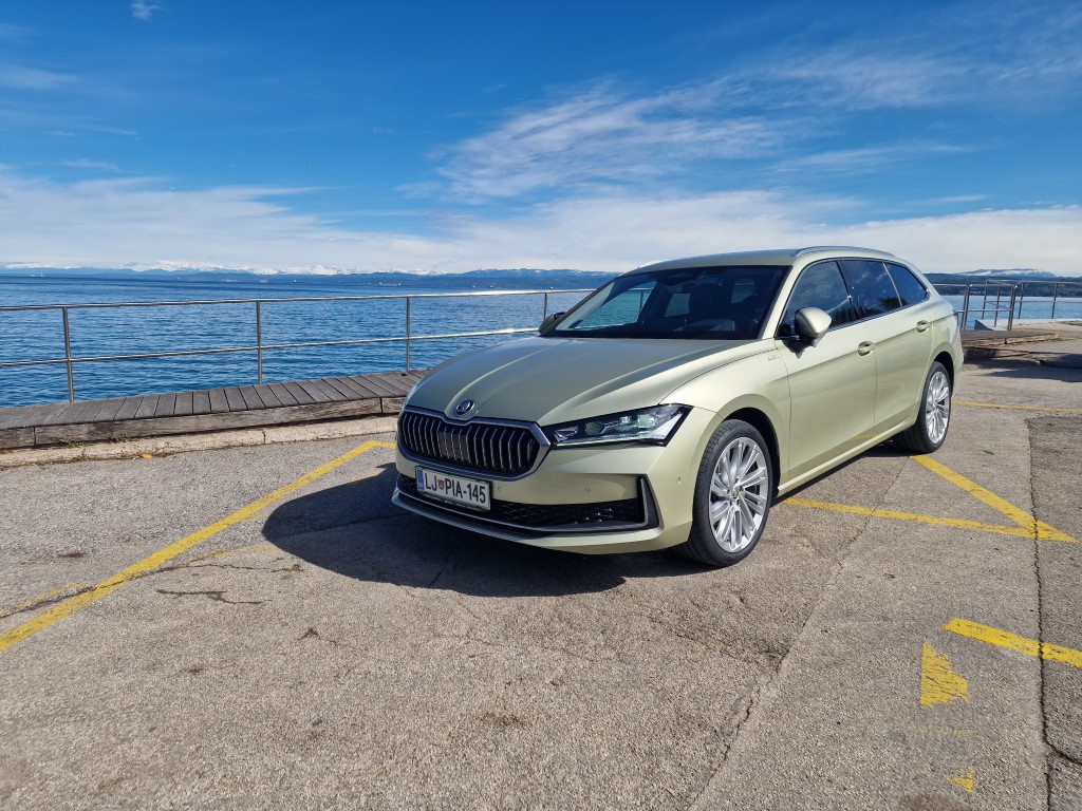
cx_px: 541
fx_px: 719
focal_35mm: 23
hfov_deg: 73.9
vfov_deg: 58.9
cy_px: 406
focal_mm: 6.4
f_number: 1.8
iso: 50
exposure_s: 1/1716
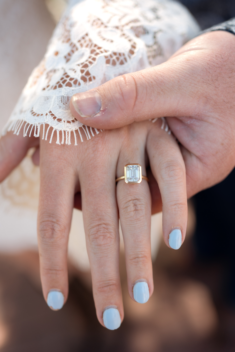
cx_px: 118
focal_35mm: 35
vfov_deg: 54.4
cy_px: 176
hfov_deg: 37.9
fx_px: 343
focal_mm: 35
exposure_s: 1/320
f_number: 2.2
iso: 50
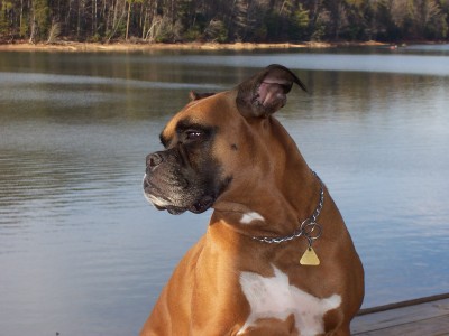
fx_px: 1440
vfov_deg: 13.3
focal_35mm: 111
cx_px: 224
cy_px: 168
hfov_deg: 17.7
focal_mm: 16.8
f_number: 4.8
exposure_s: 1/350
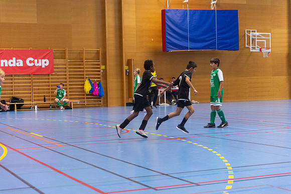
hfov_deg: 28.9
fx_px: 565
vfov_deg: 19.4
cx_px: 146
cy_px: 97
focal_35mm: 70
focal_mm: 70
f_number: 3.2
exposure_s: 1/500
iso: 8000
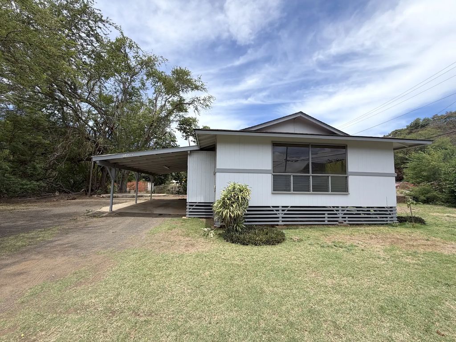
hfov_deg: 102.1
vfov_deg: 85.7
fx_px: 184
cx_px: 228
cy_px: 171
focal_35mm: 14
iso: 25
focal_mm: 2.22
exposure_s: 1/770
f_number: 2.2
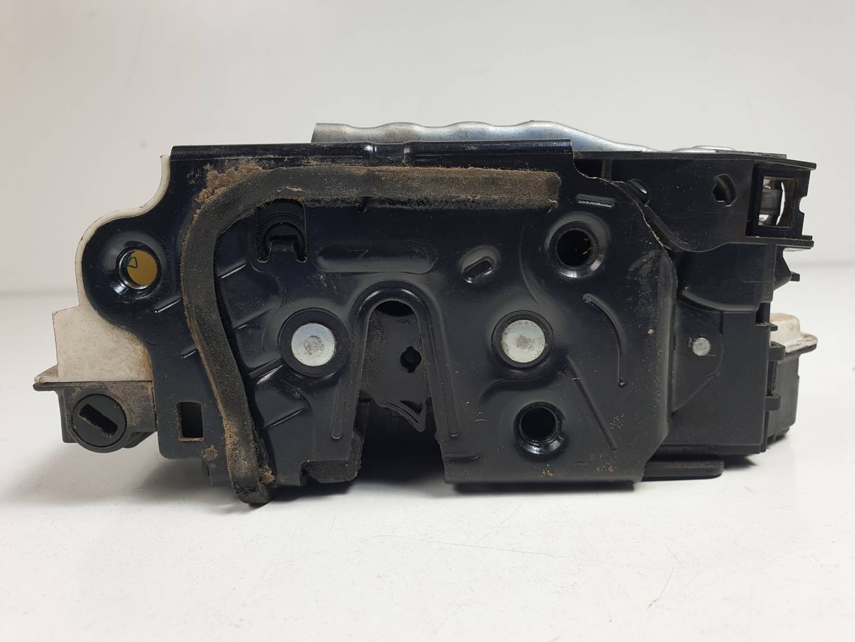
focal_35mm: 26
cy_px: 321
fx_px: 642
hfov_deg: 67.3
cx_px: 428
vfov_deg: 53.1
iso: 50
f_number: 2.4
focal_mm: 4.3
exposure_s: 1/115
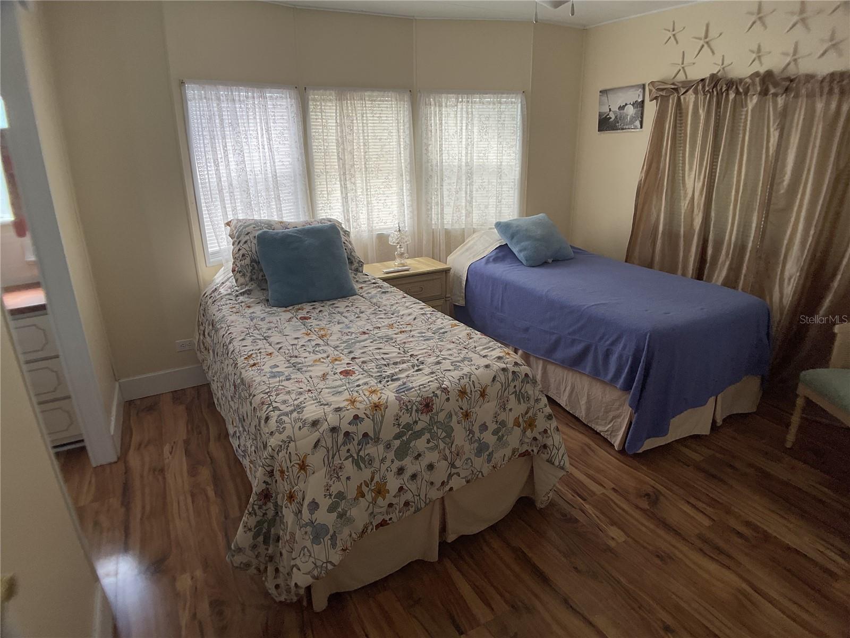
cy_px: 319
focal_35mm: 29
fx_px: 712
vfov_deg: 48.2
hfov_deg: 61.7
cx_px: 425
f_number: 1.8
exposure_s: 1/169
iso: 16
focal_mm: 3
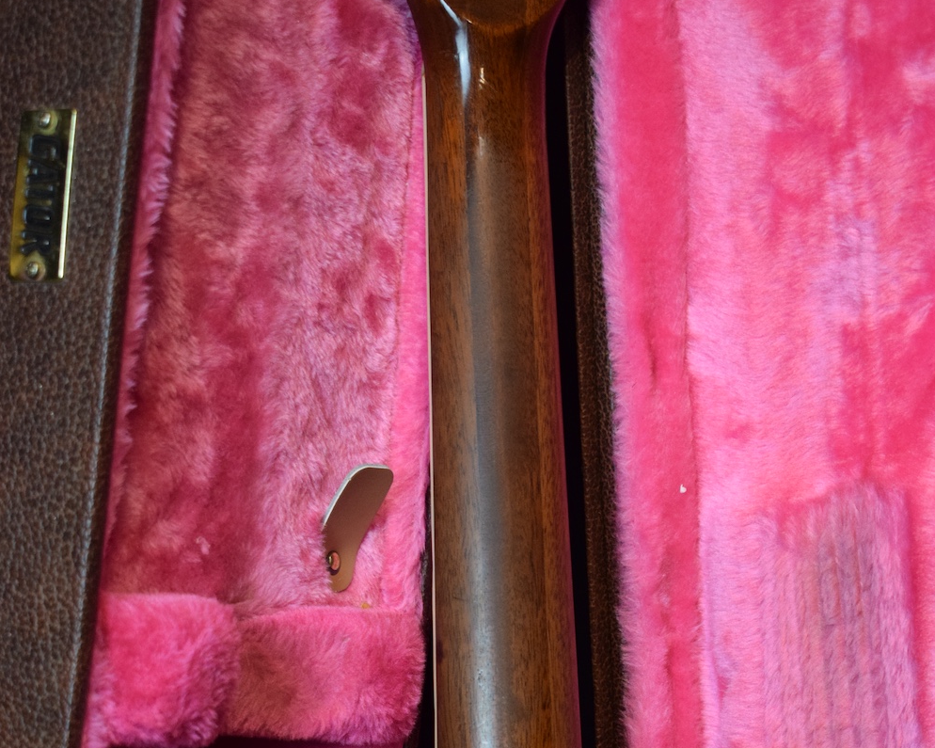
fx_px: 2352
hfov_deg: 22.5
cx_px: 468
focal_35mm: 85
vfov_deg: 17.8
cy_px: 677
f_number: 5
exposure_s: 1/60
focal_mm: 40
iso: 2000
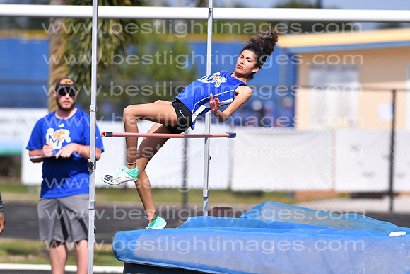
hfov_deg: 4.6
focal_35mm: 450
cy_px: 137
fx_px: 5126
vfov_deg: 3.1
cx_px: 205
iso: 200
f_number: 4.5
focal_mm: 300
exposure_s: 1/3200
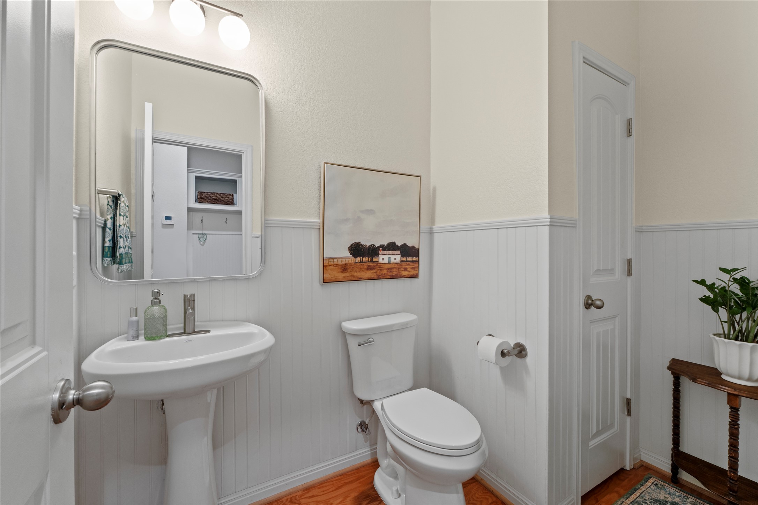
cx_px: 379
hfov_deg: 100.4
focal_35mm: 15
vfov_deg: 77.3
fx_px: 316
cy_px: 252
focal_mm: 10
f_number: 11
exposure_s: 3.2
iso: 250
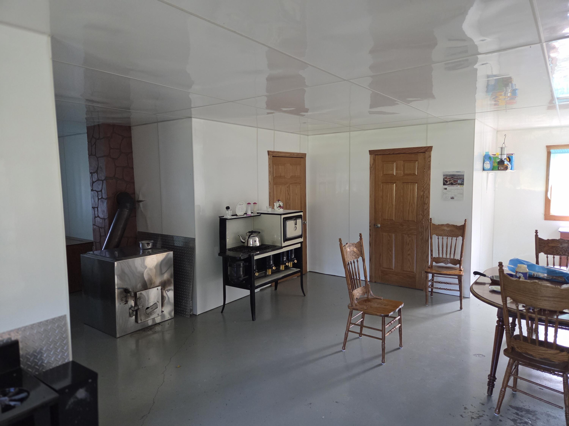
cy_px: 213
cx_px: 284
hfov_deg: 73.9
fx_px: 378
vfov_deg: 58.9
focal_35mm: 23
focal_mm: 5.4
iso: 500
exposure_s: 1/120
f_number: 1.8
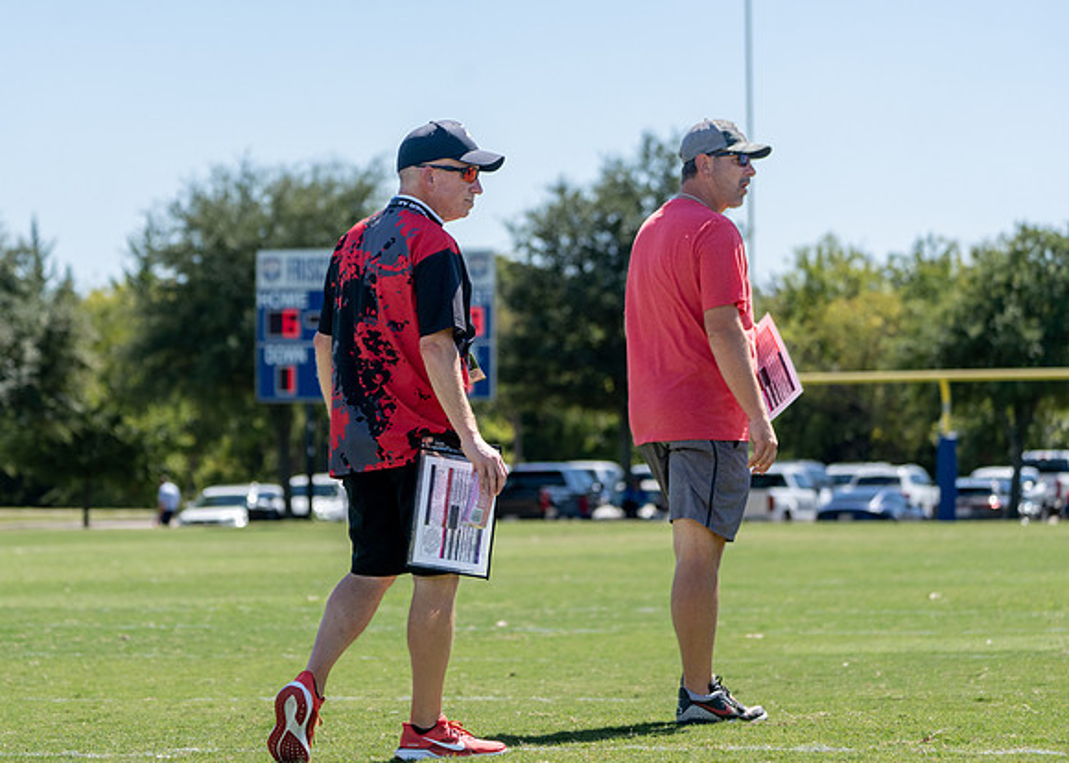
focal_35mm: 161
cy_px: 354
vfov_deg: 9.0
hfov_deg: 12.5
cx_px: 450
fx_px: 4873
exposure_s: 1/1600
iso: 400
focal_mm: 141
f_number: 5
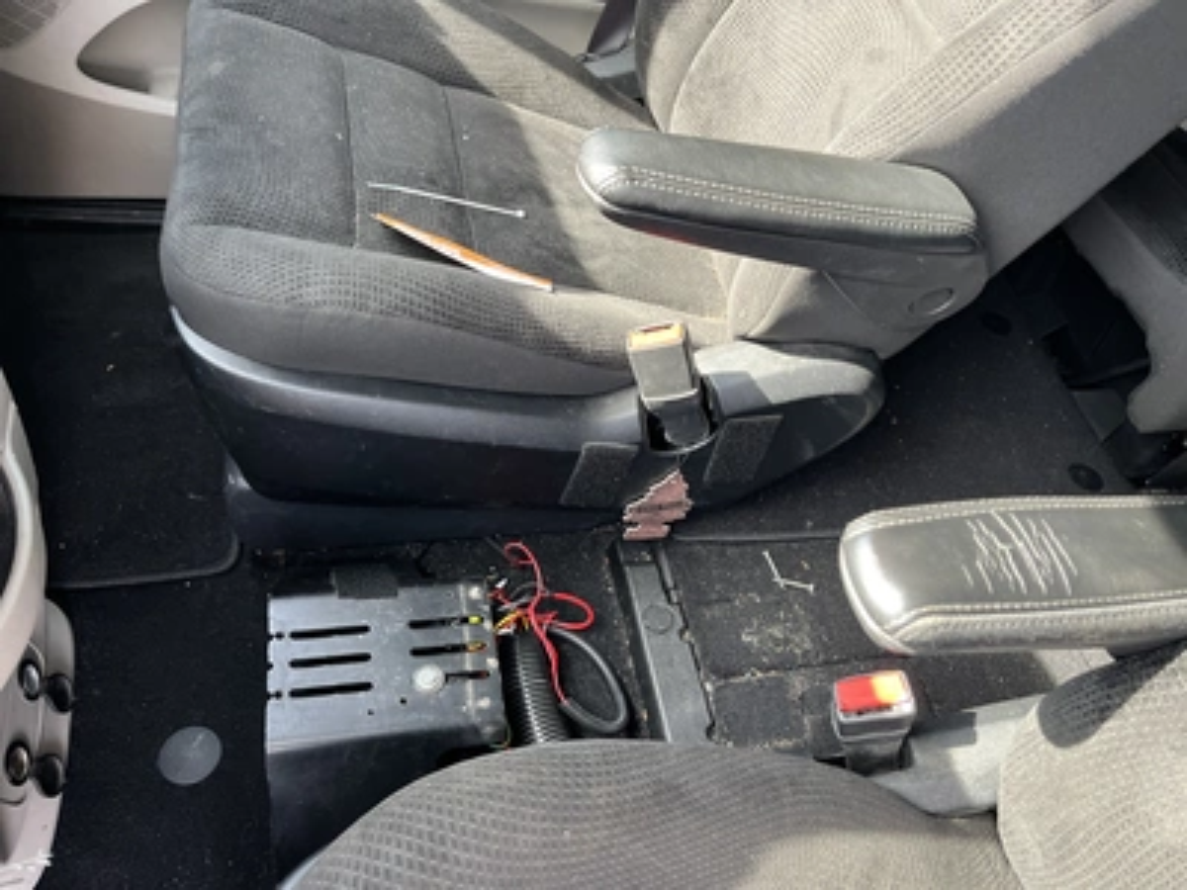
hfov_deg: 67.3
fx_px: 892
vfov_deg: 53.1
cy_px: 445
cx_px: 594
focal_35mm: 26
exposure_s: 1/121
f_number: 1.6
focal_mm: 5.1
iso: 125
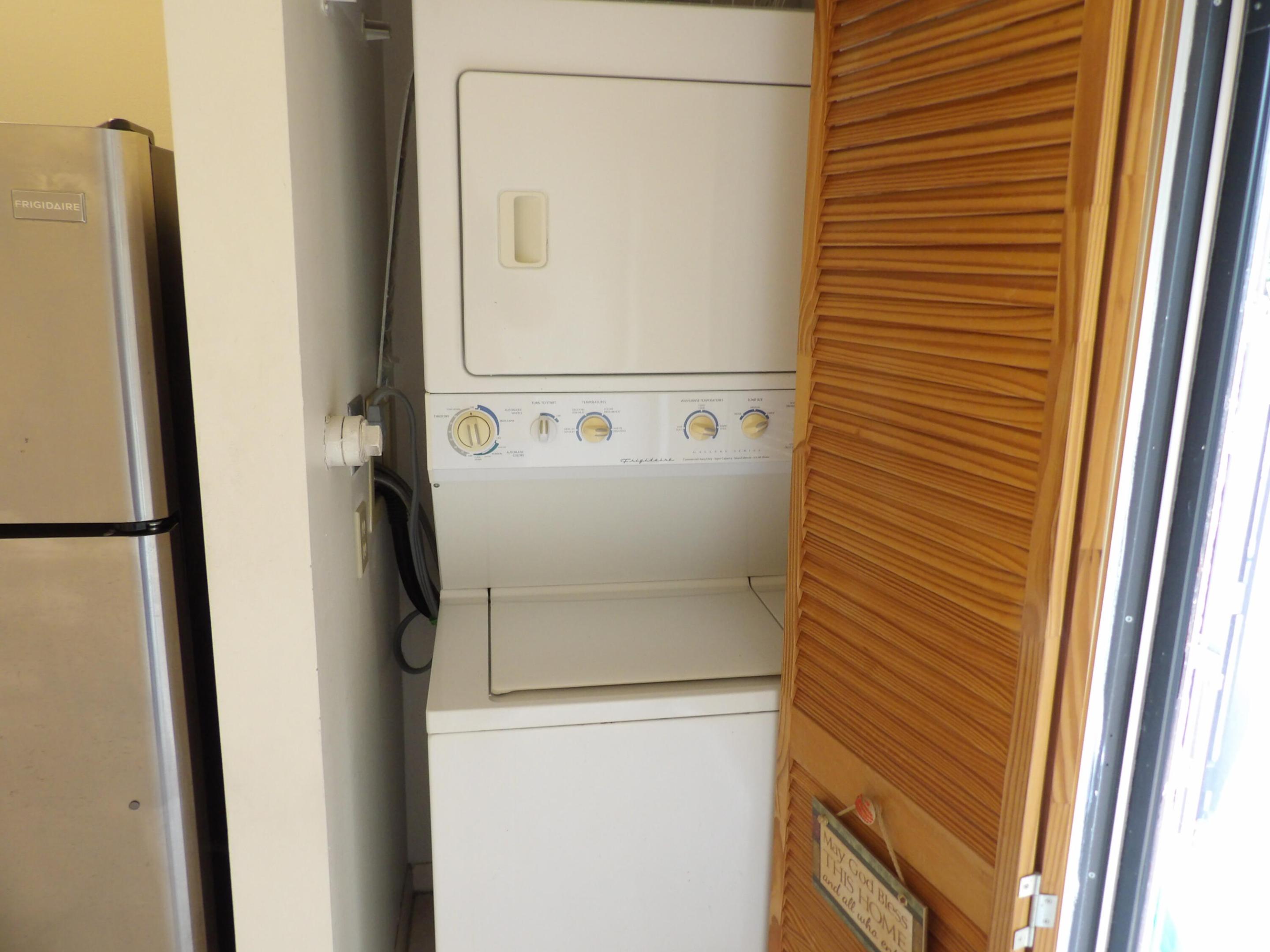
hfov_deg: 71.6
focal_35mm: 24
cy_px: 476
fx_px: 881
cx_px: 635
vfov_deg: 56.8
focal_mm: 4.3
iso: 200
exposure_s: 1/23
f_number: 3.2
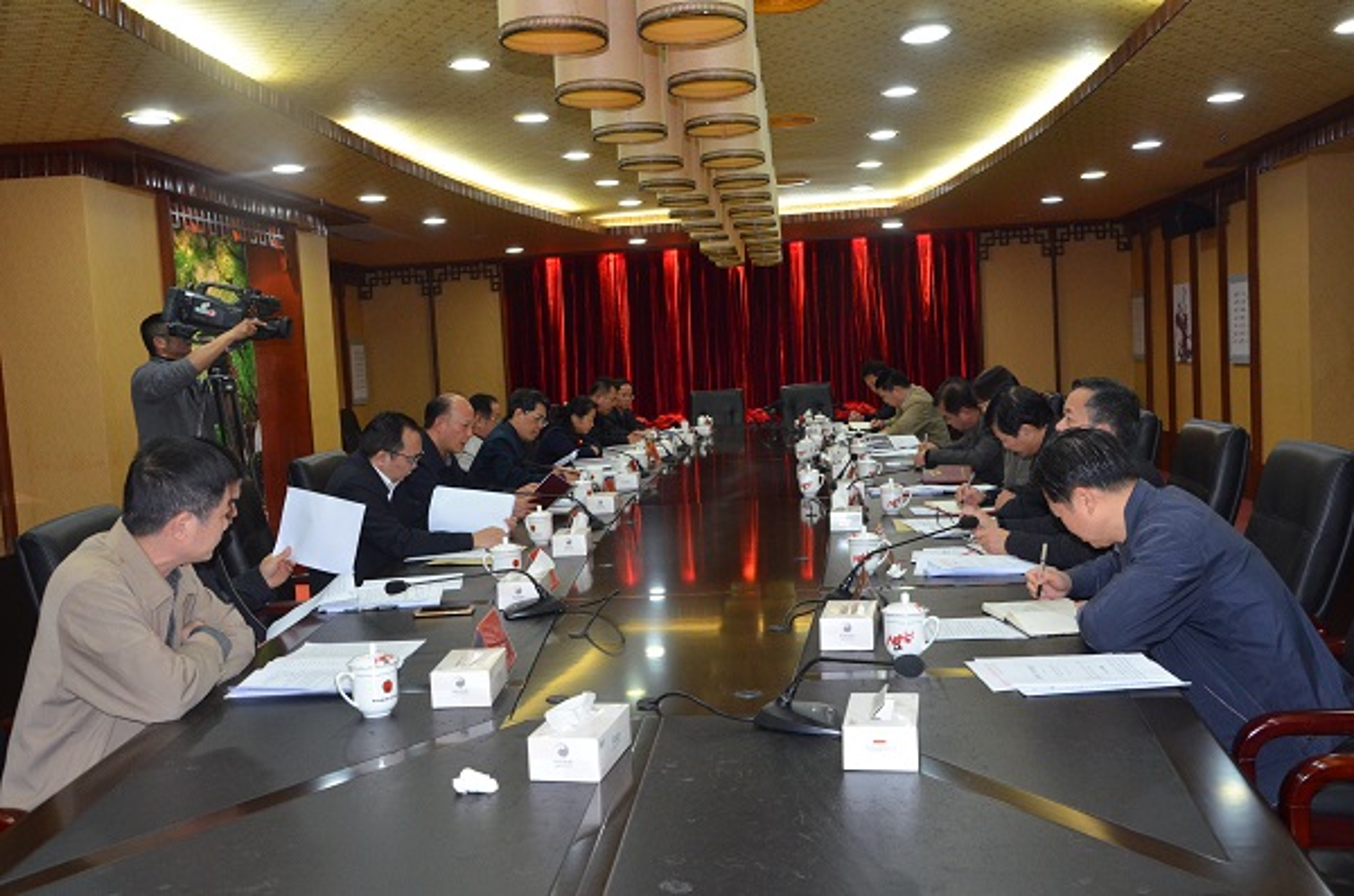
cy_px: 448
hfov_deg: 57.3
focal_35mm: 33
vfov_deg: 39.8
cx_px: 677
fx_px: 1238
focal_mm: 22
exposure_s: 1/60
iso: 1600
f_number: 5.6
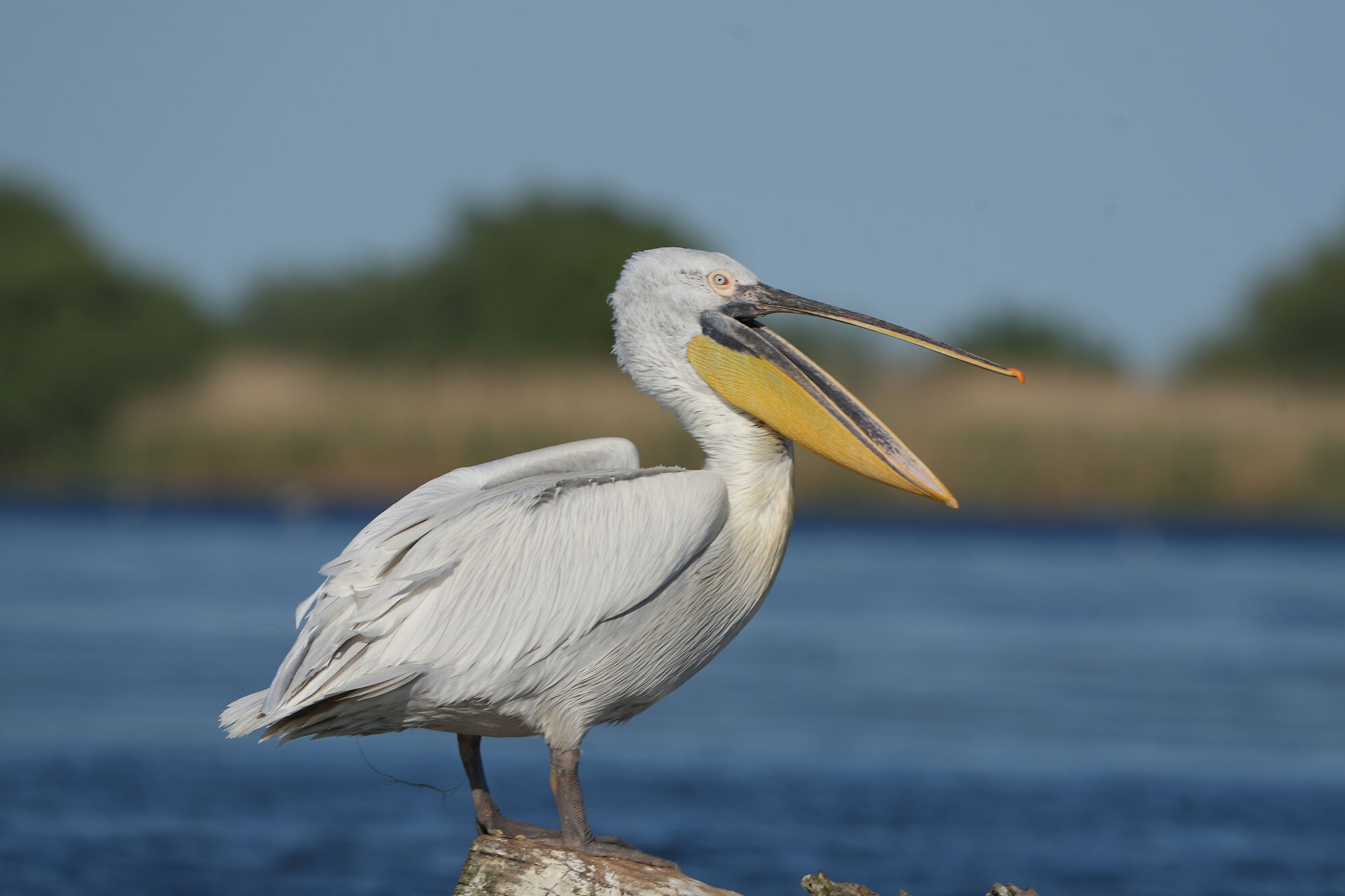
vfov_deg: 1.9
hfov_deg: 2.8
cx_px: 638
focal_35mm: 725
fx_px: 27085
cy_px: 416
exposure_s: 1/500
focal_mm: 600
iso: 100
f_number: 9
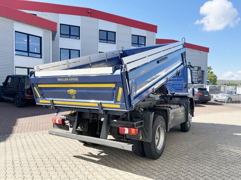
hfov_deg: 67.3
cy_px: 90
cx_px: 120
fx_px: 181
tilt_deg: -1.3
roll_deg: -0.9
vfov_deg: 53.1
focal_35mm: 26
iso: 50
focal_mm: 5.7
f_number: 1.5
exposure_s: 1/2123
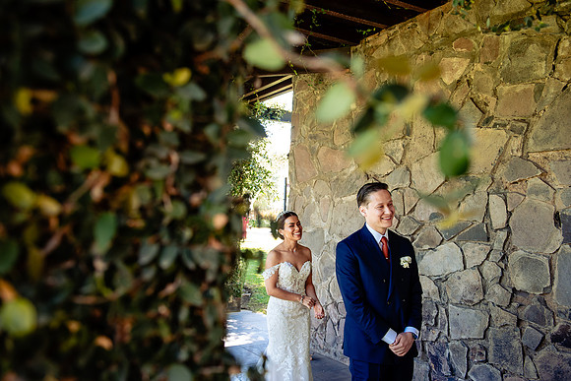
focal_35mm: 32
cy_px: 190
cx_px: 286
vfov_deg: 41.1
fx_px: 508
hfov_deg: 58.7
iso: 400
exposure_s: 1/125
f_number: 4
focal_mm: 32
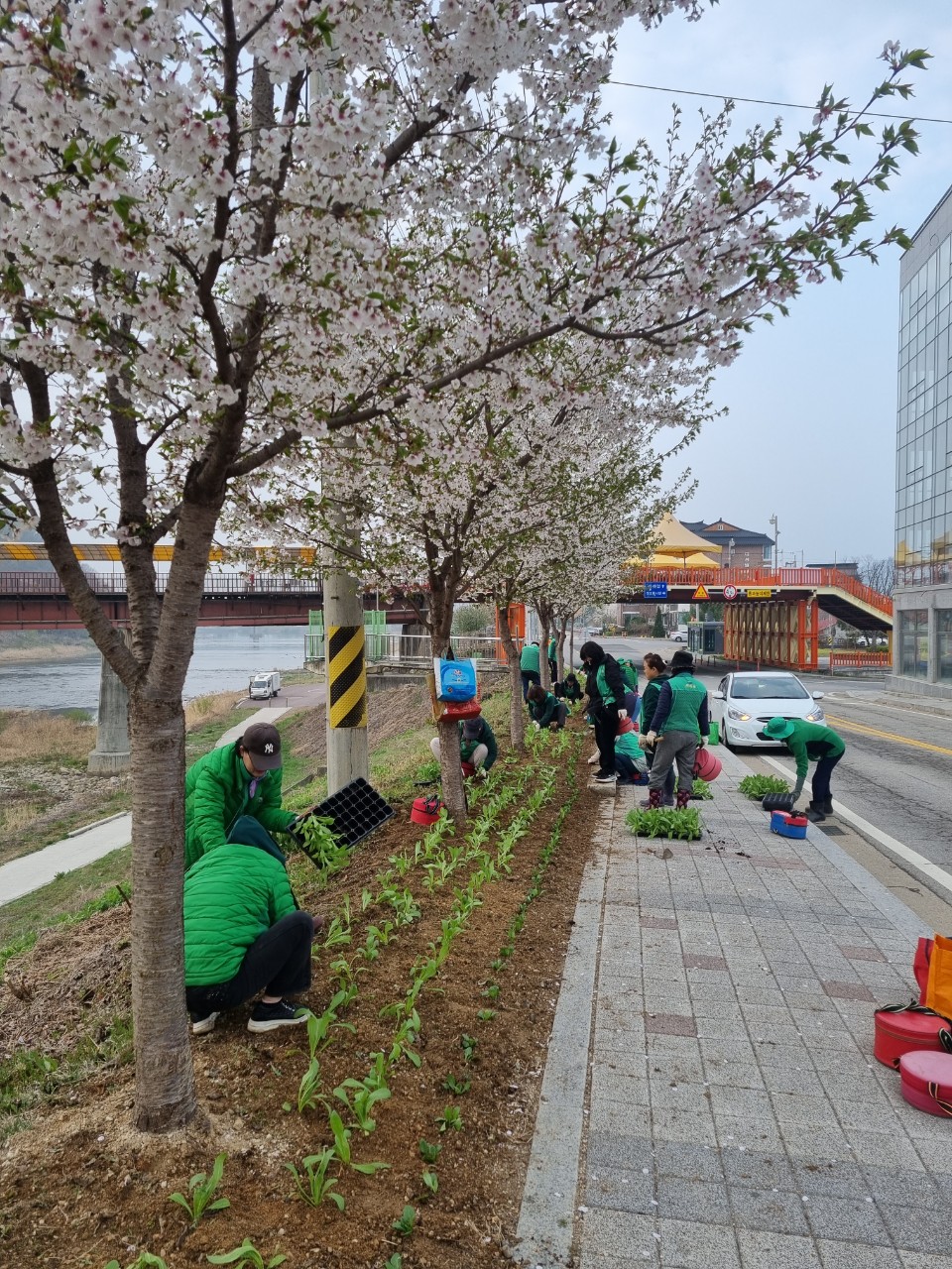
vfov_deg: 67.3
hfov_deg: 53.1
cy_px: 634
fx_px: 953
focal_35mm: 26
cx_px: 476
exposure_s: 1/833
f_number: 1.8
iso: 50
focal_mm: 5.4
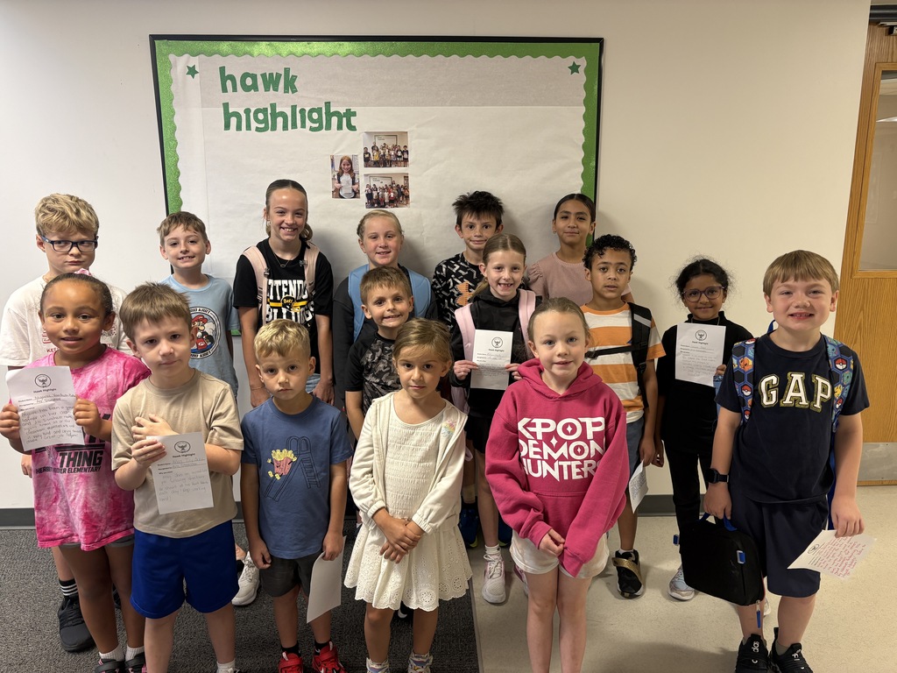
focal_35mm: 26
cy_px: 336
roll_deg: +1.3
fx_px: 674
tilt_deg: -12.2
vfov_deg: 53.1
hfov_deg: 67.3
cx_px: 448
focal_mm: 5.96
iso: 125
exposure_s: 1/50
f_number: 1.6
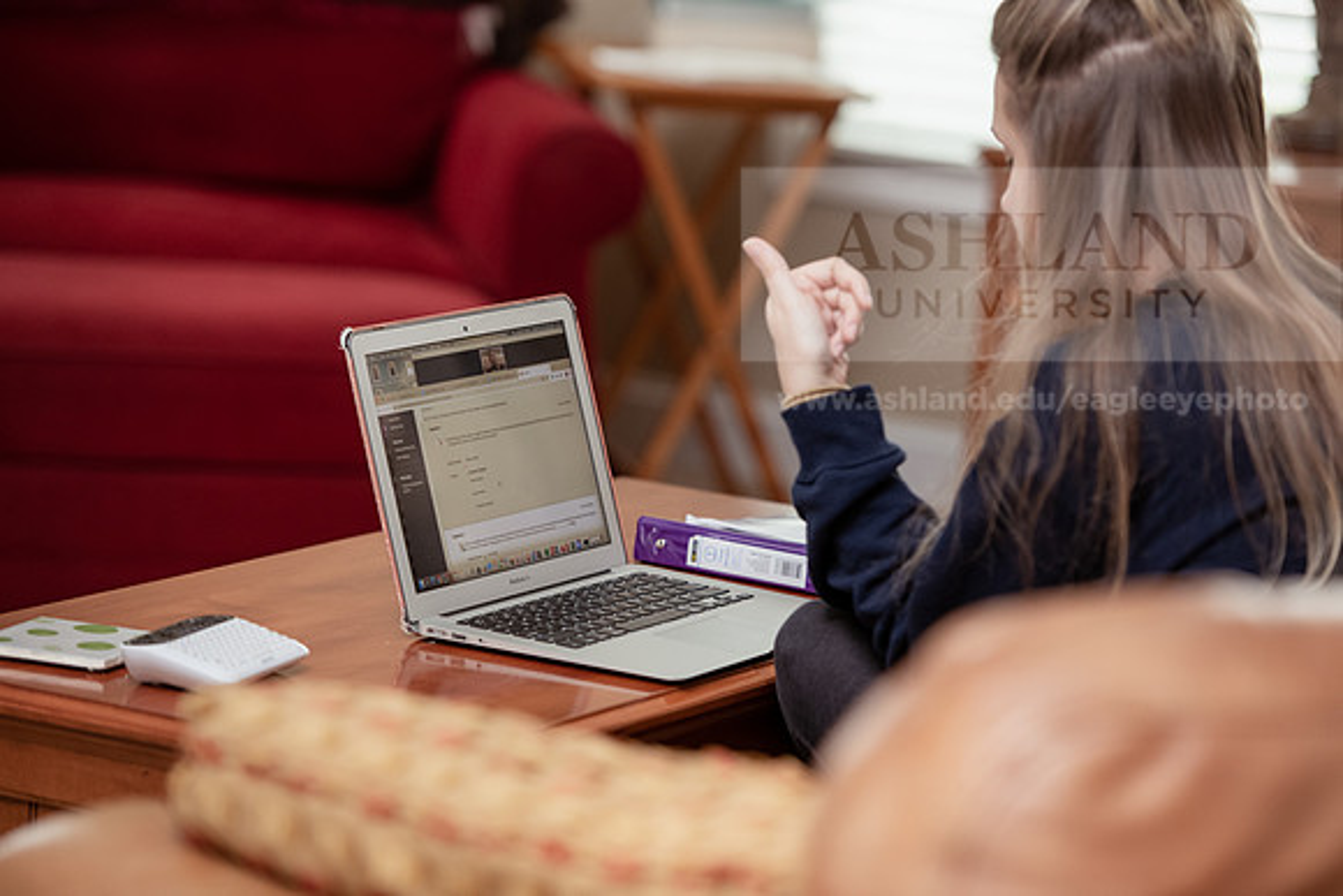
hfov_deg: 14.7
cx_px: 672
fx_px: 5224
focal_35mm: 140
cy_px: 448
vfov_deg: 9.8
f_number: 3.2
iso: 1000
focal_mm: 140
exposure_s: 1/200
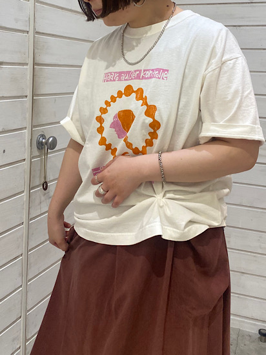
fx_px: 267
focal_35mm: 26
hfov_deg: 53.0
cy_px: 178
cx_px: 133
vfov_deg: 67.3
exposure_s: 1/100
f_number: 1.8
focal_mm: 4.25
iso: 100
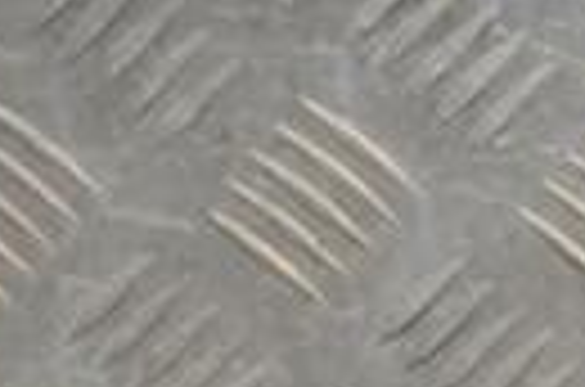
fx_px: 5063
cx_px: 1282
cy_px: 814
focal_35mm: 312
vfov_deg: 4.3
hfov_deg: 6.4
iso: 800
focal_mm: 45
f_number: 5.6
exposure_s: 1/200
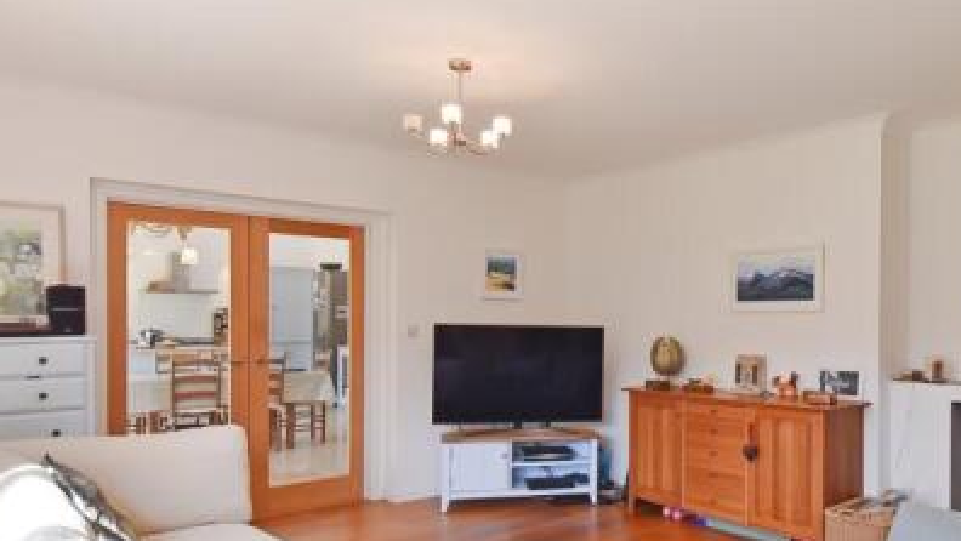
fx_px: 663
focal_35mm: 26
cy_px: 319
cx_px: 620
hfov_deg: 70.3
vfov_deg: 44.2
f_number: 13
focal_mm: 10
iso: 400
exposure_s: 1/50
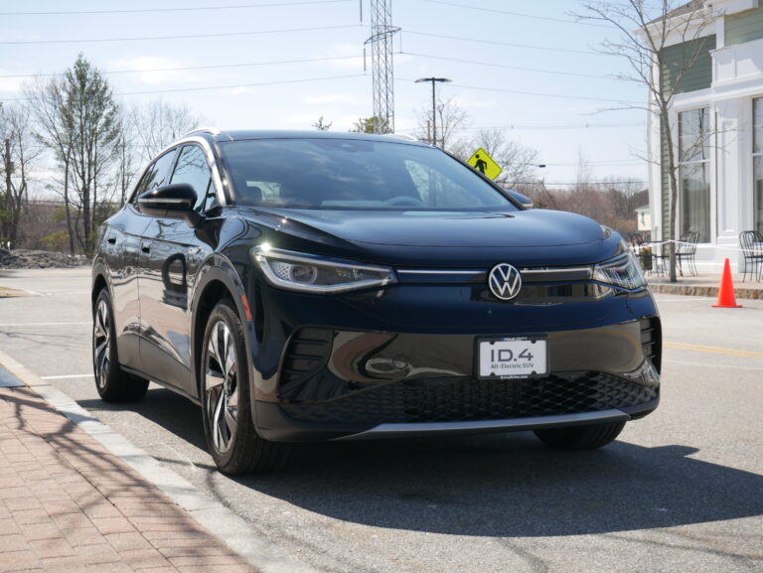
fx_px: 1191
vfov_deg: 27.1
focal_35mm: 54
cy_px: 286
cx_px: 382
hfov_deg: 35.5
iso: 200
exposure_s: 1/320
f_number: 4.6
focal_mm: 27
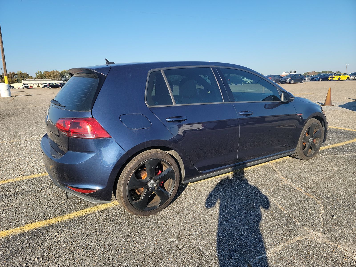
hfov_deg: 71.6
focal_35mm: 24
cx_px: 178
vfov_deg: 56.8
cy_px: 134
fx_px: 247
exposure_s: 1/625
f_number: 1.8
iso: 50
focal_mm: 6.7
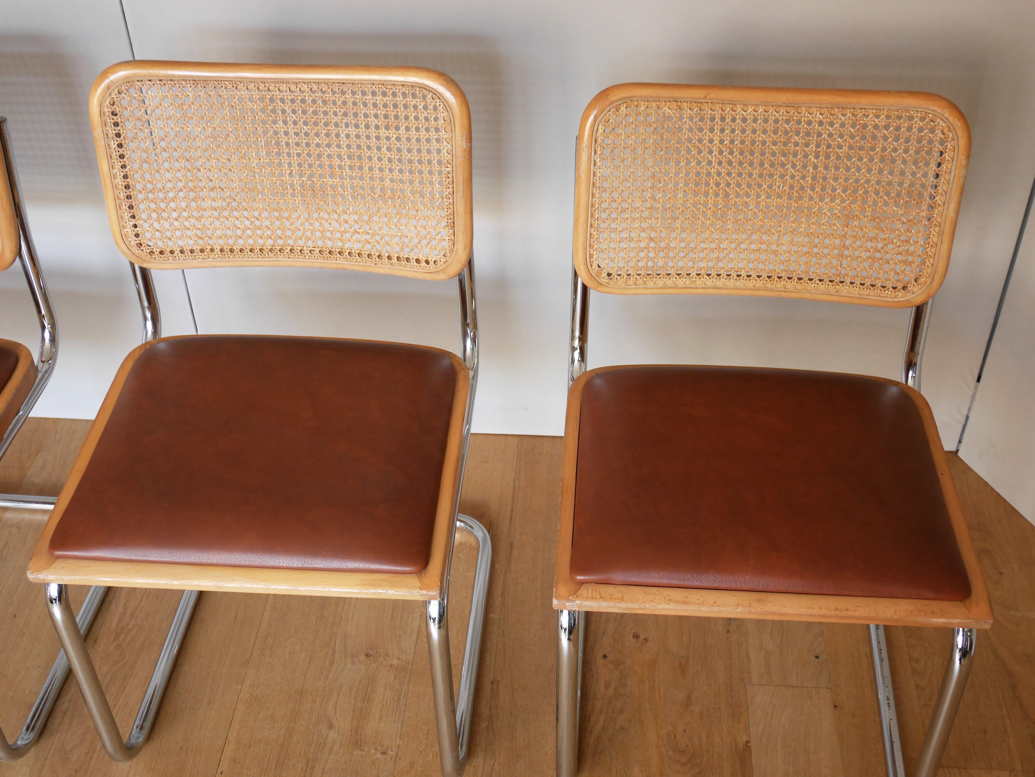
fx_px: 1196
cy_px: 388
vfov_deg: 36.0
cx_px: 518
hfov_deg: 46.8
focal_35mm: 40
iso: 800
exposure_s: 1/60
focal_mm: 20
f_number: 4.6
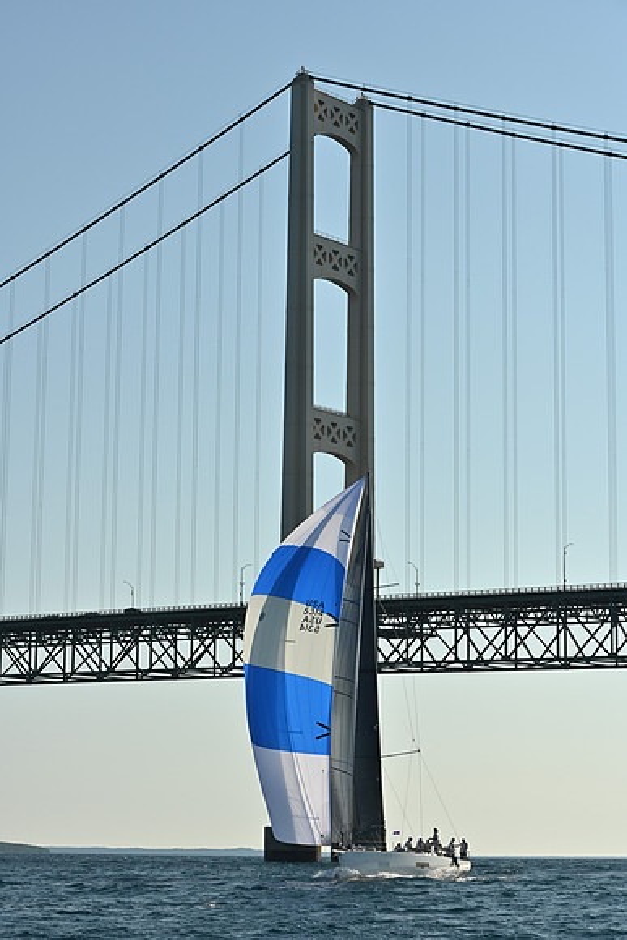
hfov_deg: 16.1
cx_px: 314
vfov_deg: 23.9
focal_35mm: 85
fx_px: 2219
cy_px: 470
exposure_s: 1/2000
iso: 320
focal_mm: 85
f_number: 9
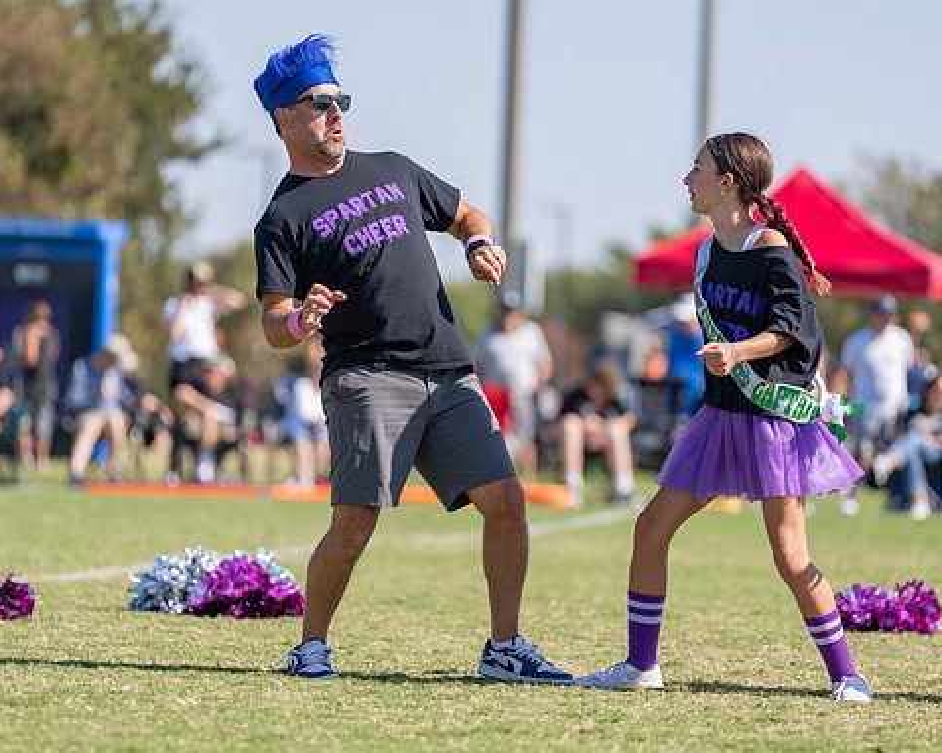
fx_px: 6800
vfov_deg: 6.3
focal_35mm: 244
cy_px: 375
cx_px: 441
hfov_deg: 7.9
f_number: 2.8
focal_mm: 200
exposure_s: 1/6400
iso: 320
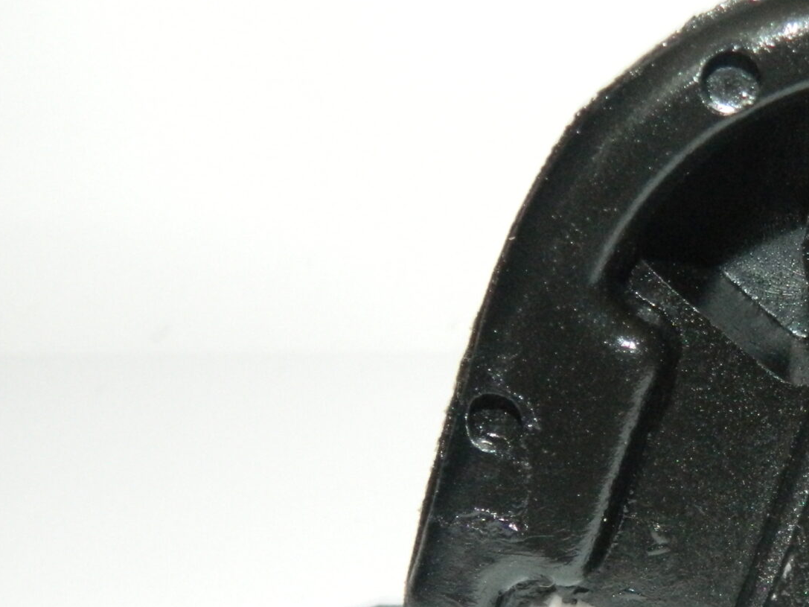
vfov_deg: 19.9
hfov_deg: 24.9
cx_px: 886
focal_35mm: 73
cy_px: 520
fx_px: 1706
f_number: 3.2
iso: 400
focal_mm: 5.6
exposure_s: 1/15
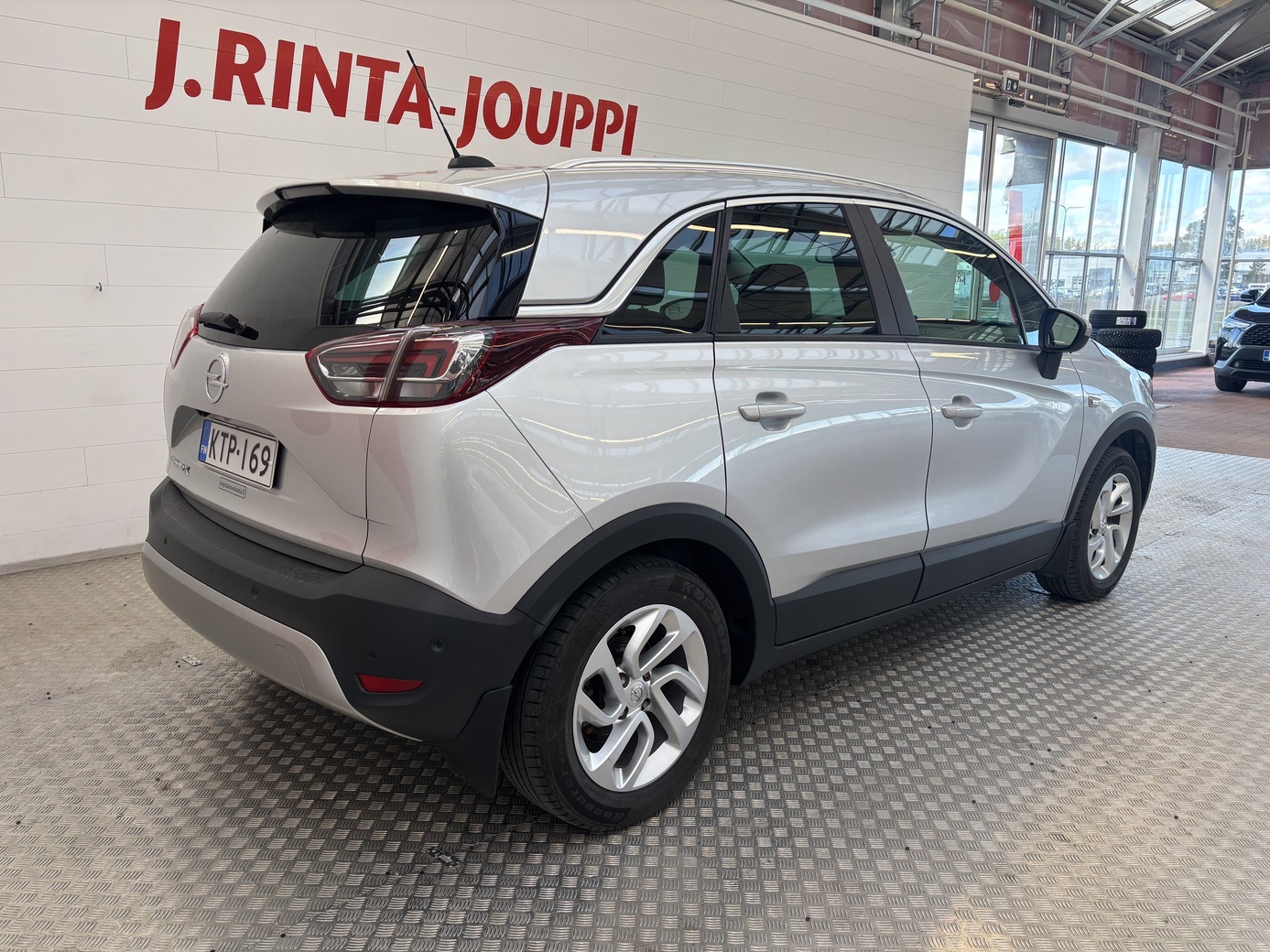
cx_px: 619
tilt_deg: -12.4
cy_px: 493
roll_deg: -1.7
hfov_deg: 65.3
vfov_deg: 51.3
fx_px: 990
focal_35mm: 27
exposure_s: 1/155
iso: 40
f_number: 1.6
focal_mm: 5.96
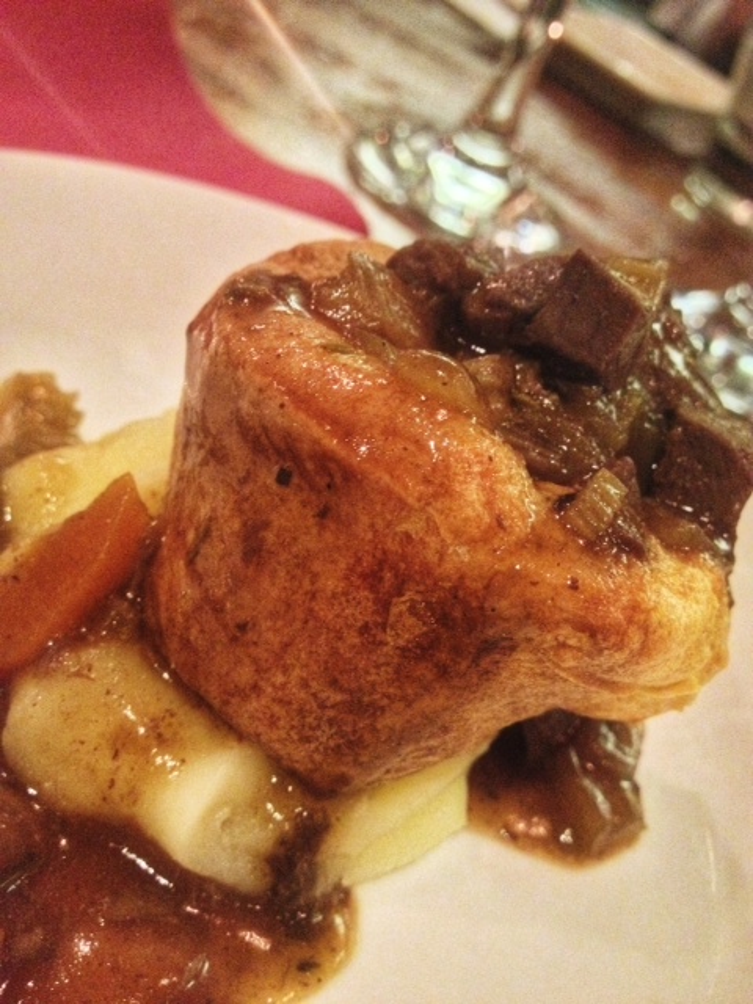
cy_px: 502
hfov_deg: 40.7
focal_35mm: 35
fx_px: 1015
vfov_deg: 52.6
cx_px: 376
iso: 800
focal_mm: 4.28
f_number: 2.4
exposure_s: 1/15
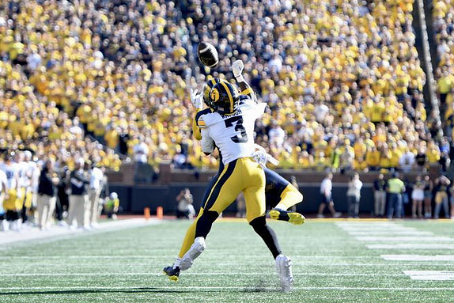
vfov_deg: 7.0
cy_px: 151
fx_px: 2485
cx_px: 229
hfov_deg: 10.4
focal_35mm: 197
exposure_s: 1/1600
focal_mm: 130
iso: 320
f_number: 2.8
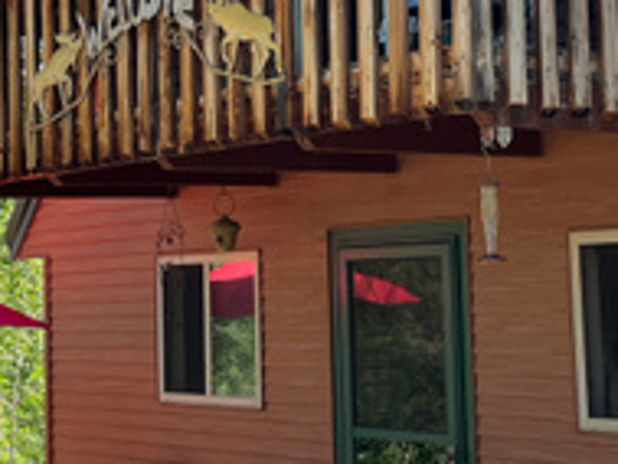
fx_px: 1572
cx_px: 383
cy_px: 170
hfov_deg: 22.2
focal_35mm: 88
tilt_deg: +5.7
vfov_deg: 16.8
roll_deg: +2.4
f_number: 1.6
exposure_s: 1/777
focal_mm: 5.1
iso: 50
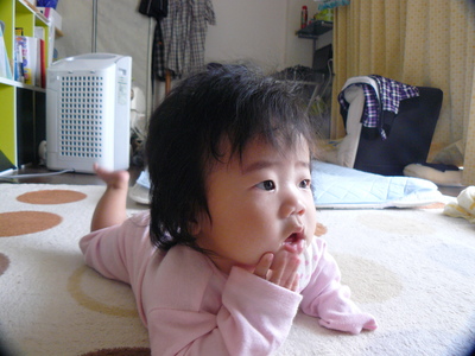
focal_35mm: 36
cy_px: 178
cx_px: 238
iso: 200
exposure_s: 1/20
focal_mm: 6
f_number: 2.8
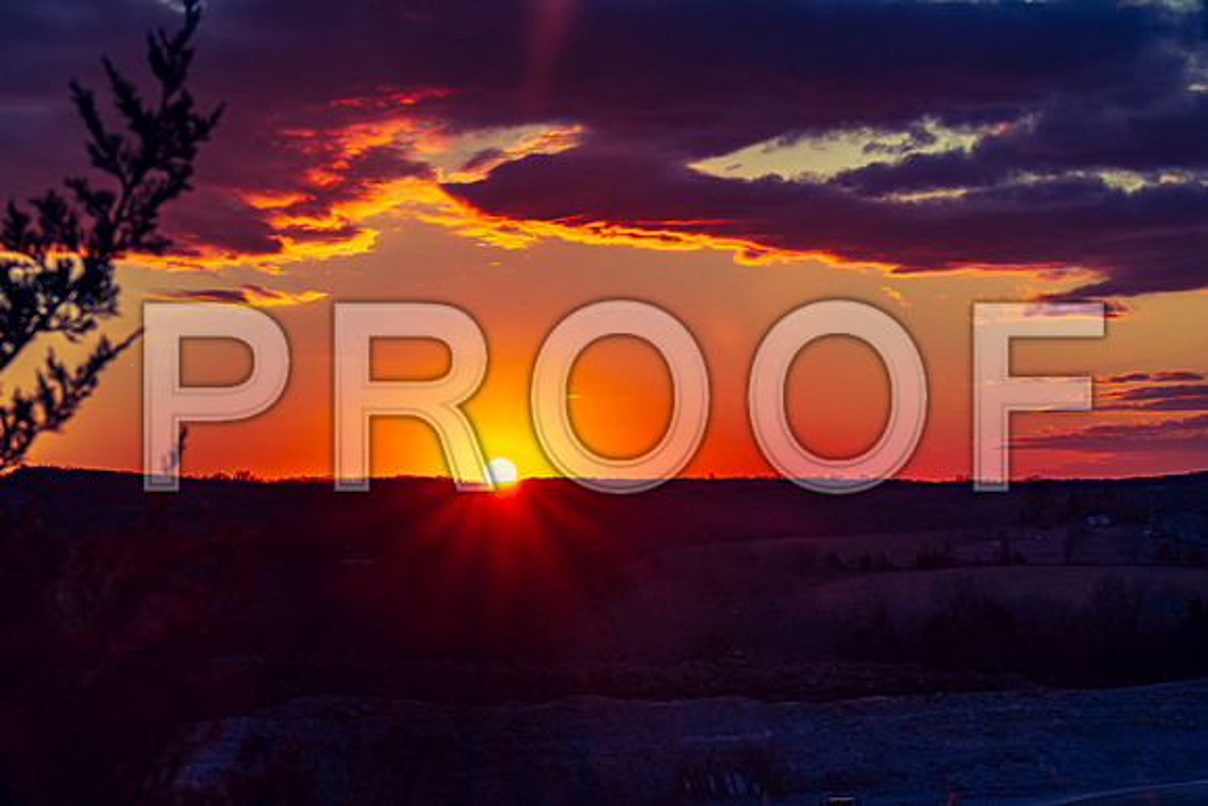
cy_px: 403
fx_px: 3109
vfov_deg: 14.8
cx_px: 604
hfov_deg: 22.0
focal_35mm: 93
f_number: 9
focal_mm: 60
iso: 100
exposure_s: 1/200
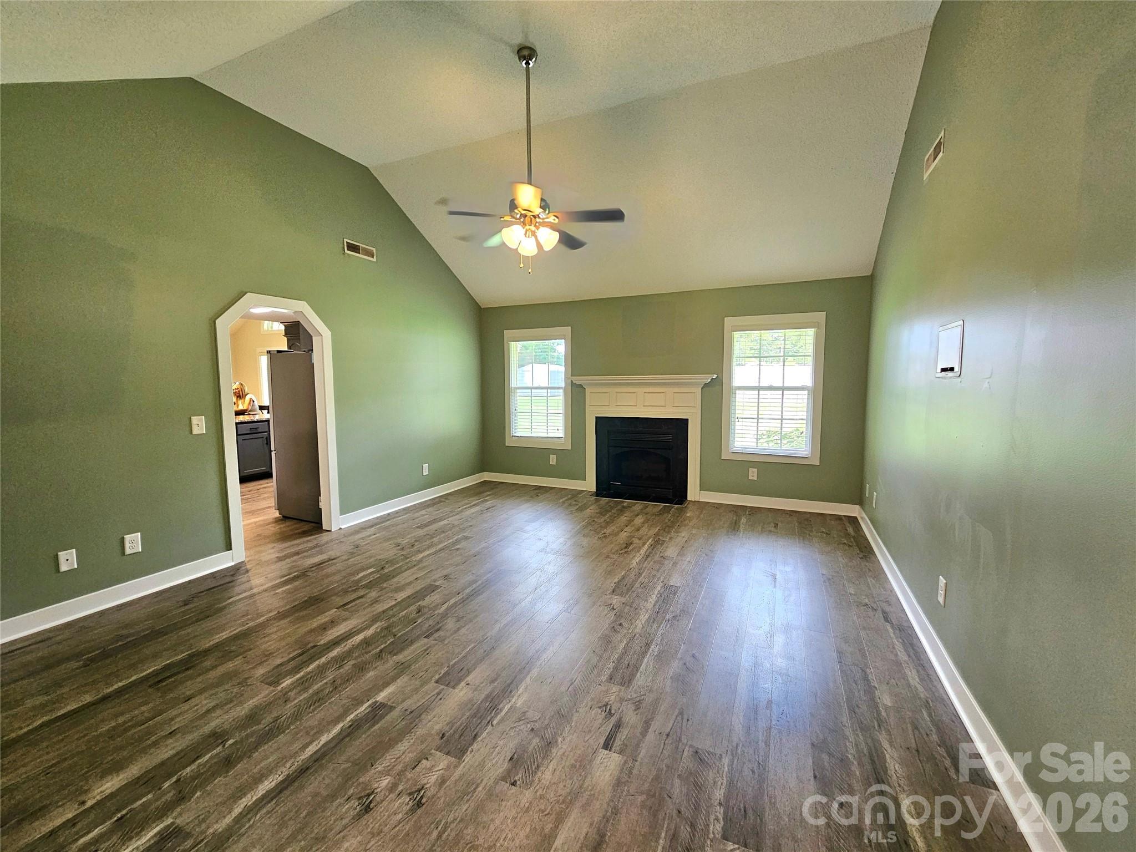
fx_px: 427
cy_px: 426
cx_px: 568
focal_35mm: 13
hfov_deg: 106.2
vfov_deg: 89.9
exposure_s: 1/60.2
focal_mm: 2.2
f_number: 2.2
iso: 200
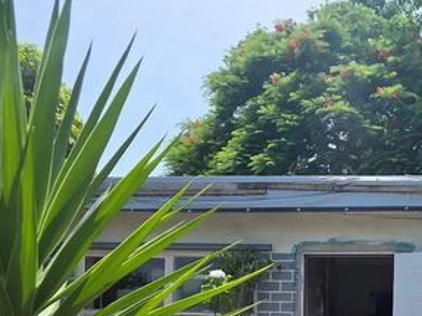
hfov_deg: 56.0
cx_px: 353
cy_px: 326
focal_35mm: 29
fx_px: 353
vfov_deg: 41.1
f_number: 1.9
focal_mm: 2.2
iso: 40
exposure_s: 1/1148
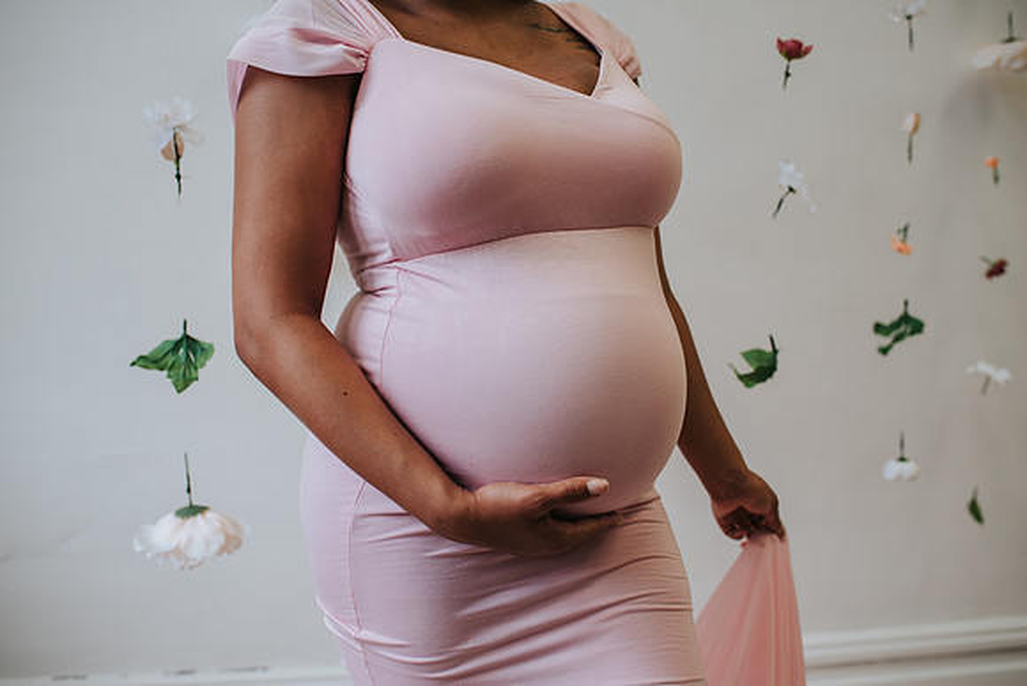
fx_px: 999
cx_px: 514
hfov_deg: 54.4
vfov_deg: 37.9
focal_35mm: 35
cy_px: 343
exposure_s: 1/125
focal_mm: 35
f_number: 2.8
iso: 160
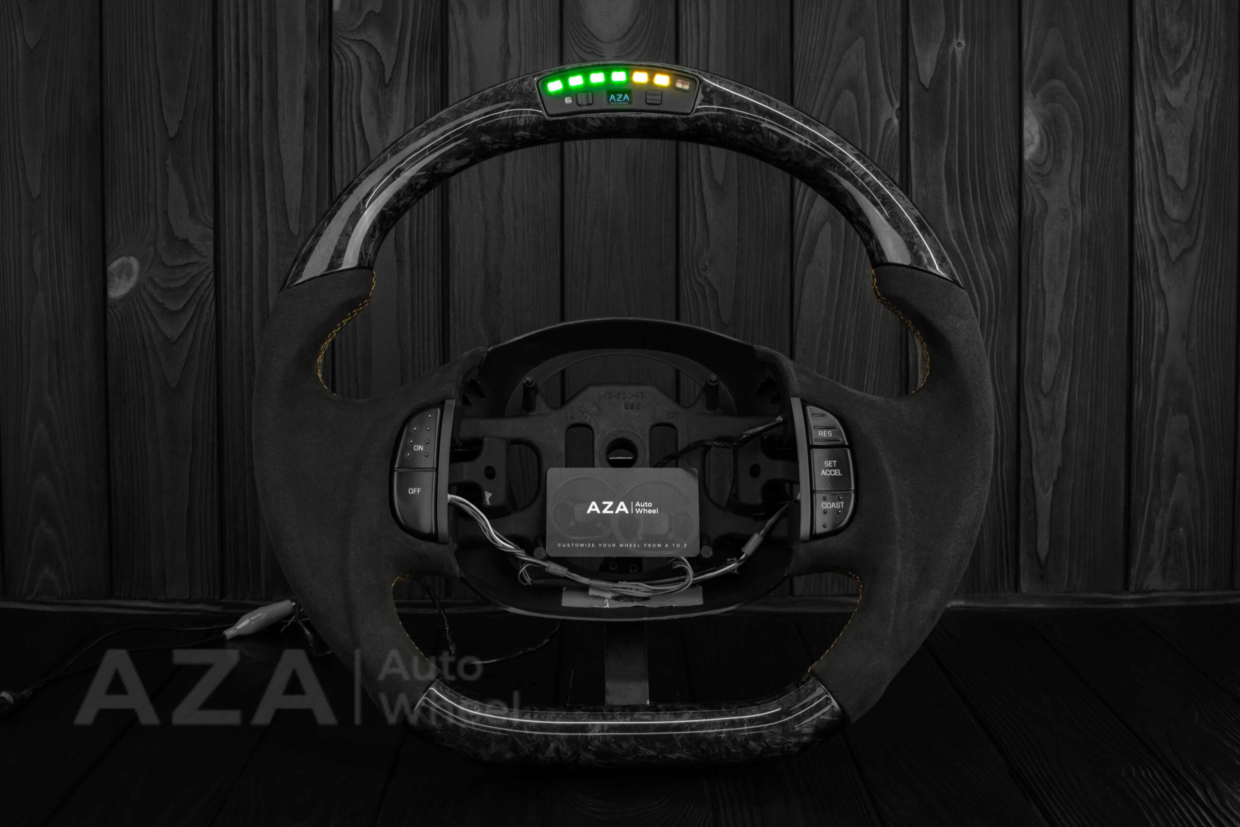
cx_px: 620
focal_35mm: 52
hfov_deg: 37.8
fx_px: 1808
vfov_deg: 25.8
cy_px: 414
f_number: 6.3
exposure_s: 1/125
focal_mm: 35
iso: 500
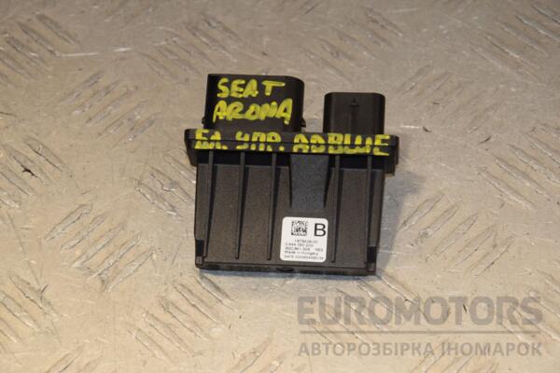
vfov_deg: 10.2
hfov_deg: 15.2
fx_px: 2100
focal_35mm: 135
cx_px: 280
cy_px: 186
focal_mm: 90
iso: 800
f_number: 9
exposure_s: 1/200
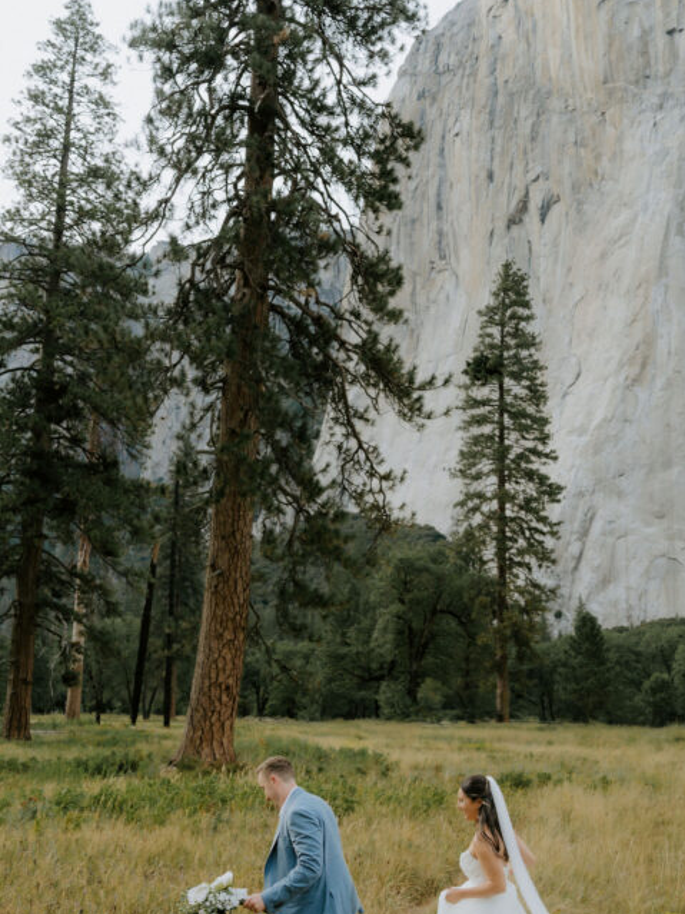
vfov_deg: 50.1
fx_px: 977
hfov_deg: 38.6
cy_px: 498
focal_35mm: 37
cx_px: 397
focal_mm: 24
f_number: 2.8
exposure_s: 1/320
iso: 320
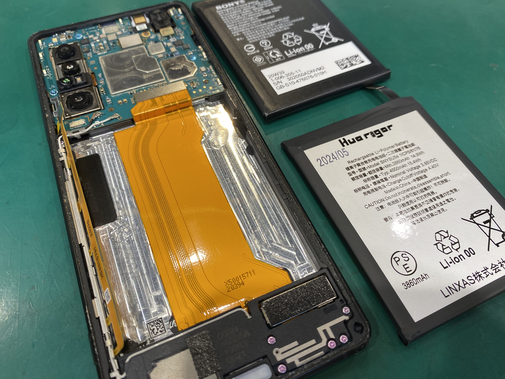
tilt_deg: -58.6
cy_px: 190
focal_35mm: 26
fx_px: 379
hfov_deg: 67.3
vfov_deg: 53.1
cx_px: 252
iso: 100
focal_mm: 4.25
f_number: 1.8
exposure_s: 1/100
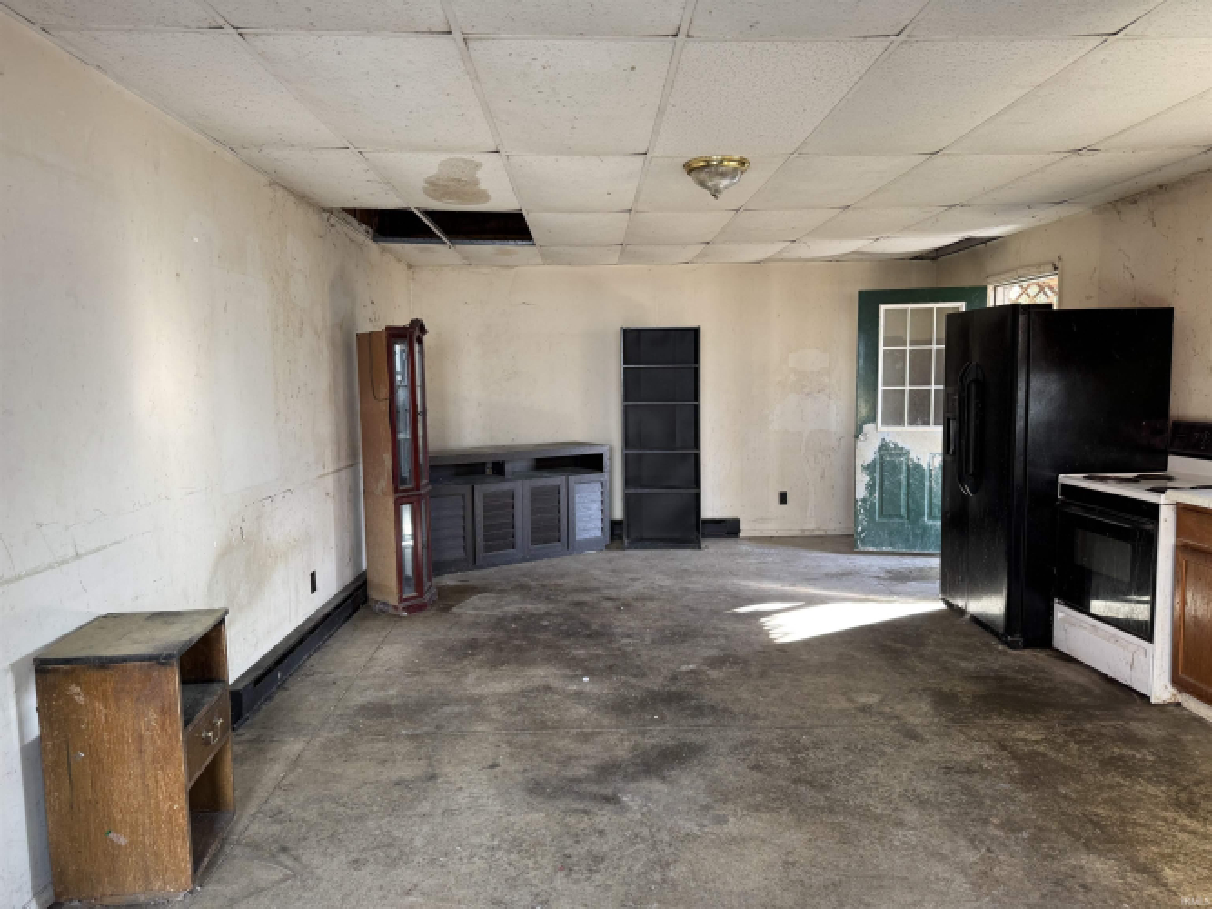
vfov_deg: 56.8
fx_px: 840
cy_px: 454
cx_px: 606
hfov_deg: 71.6
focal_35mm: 24
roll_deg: +1.0
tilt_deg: -5.7
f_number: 1.78
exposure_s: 1/121
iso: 200
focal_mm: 6.76
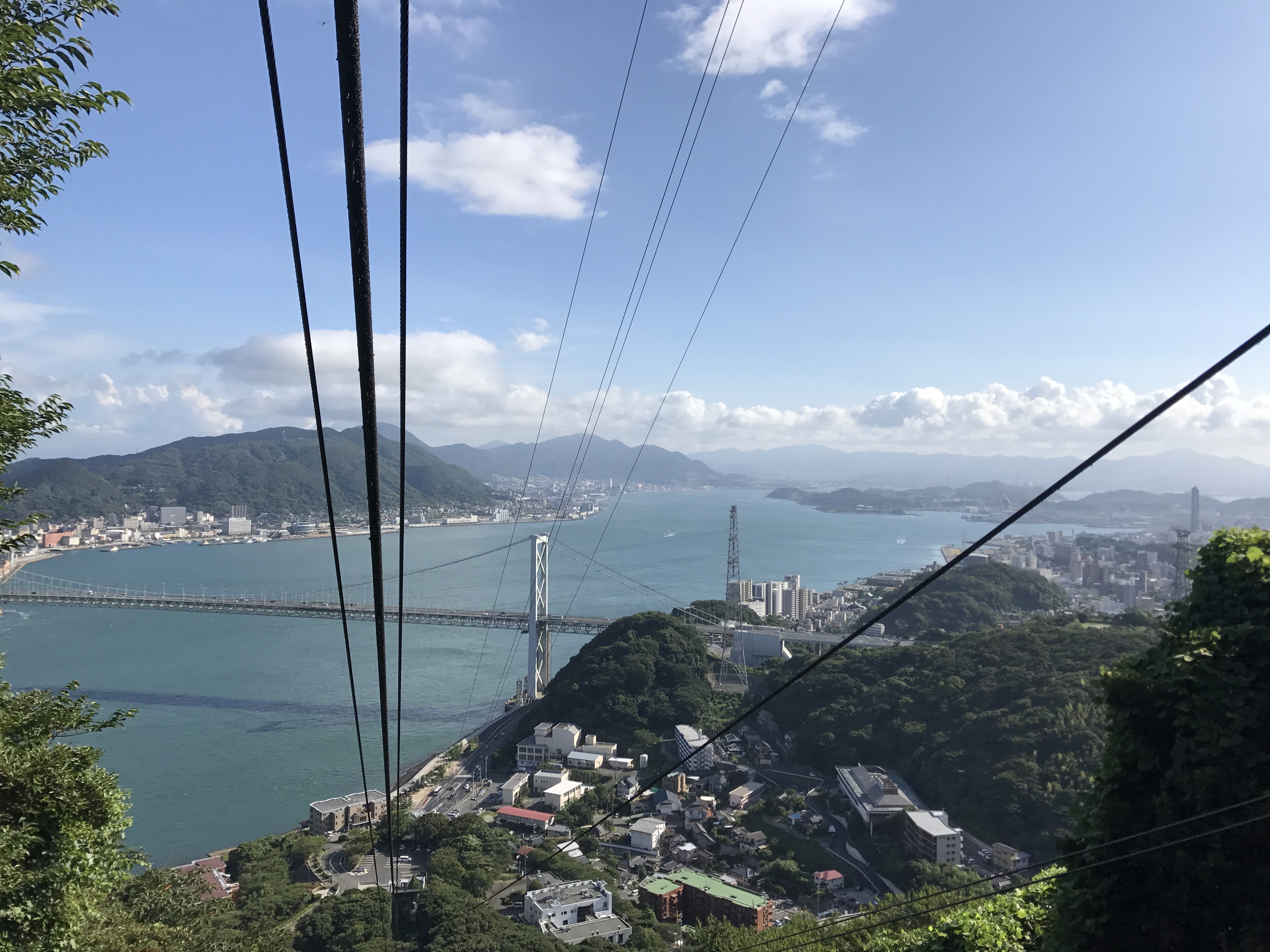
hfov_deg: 63.4
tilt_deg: +0.8
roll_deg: +0.6
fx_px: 1027
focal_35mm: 28
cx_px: 635
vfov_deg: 49.7
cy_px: 476
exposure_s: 1/3195
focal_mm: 3.99
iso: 20
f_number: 1.8
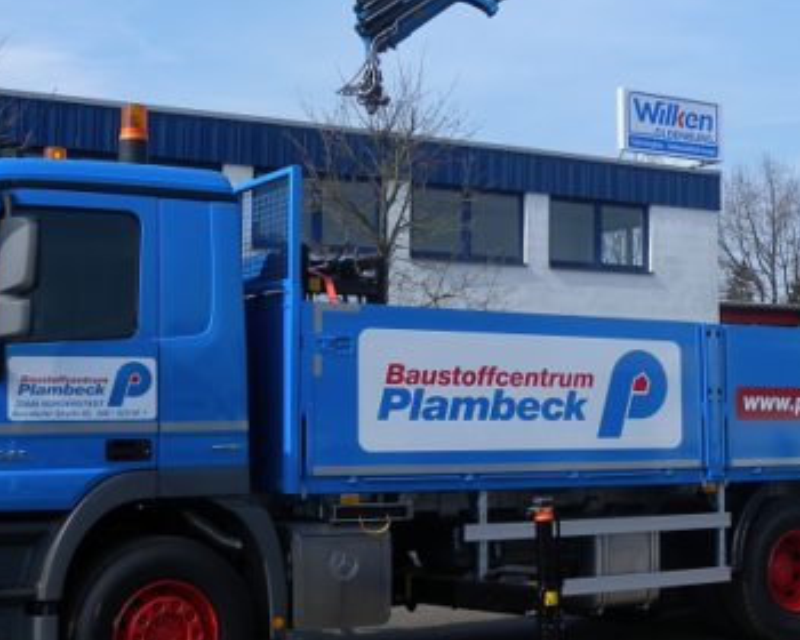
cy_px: 274
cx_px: 560
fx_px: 1421
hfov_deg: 31.1
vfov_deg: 25.4
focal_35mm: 60
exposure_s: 1/363
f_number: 5.7
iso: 64
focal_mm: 6
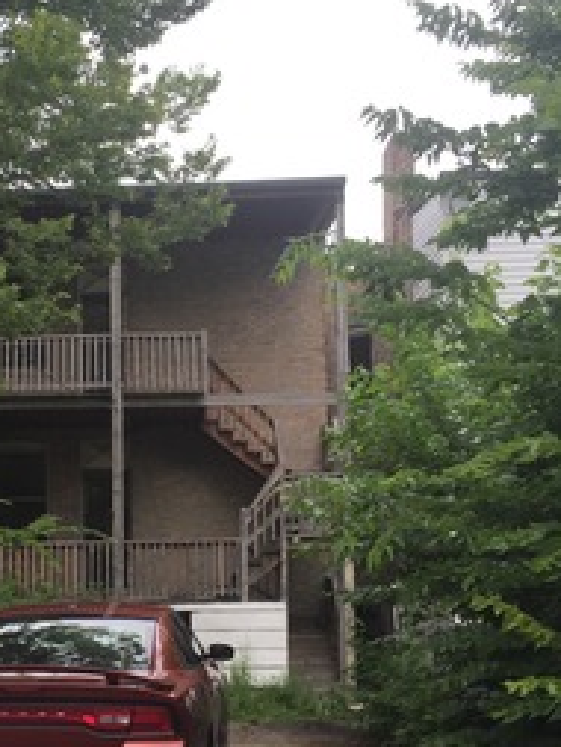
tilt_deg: +7.1
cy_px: 464
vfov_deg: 34.8
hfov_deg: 26.2
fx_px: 1187
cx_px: 121
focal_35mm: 55
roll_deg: -0.3
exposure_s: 1/581
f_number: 2.2
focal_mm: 4.15
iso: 32
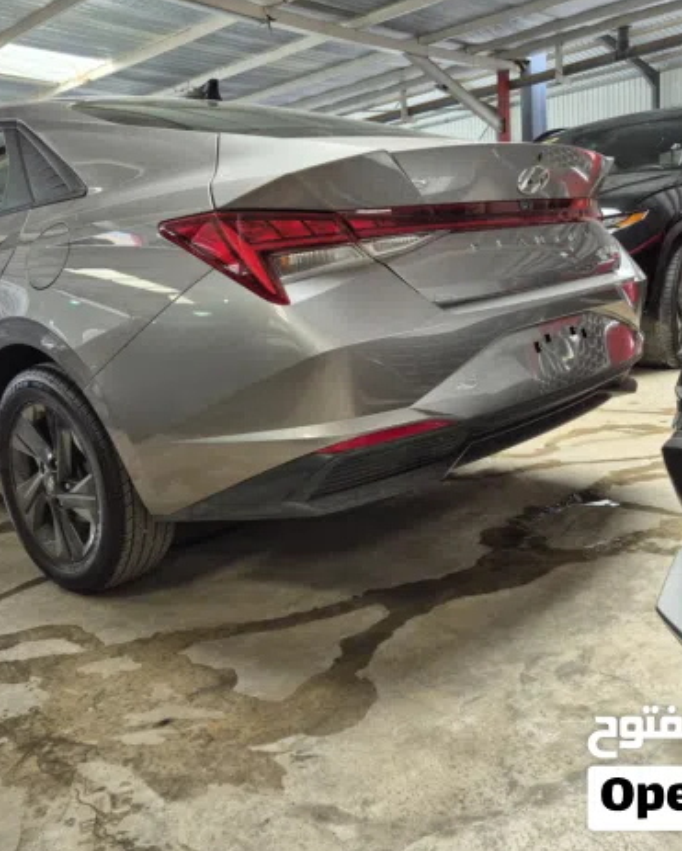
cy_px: 434
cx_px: 311
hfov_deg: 47.1
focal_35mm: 31
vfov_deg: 57.1
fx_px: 781
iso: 80
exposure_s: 1/180
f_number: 1.8
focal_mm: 5.4
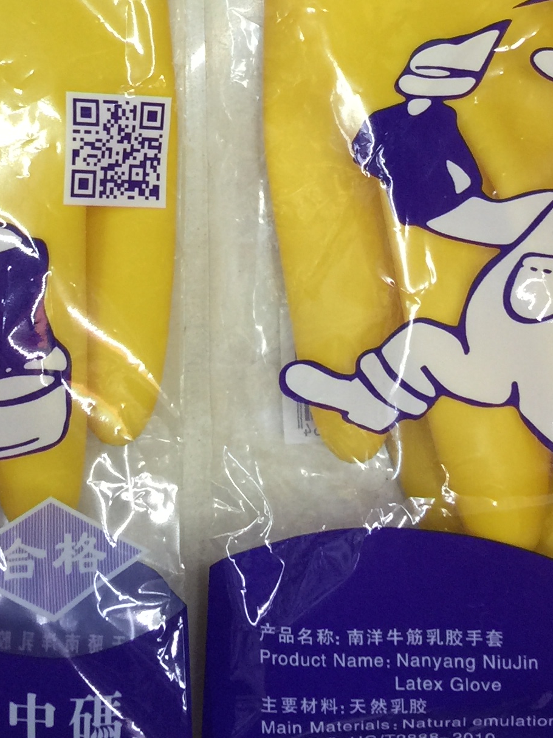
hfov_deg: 18.9
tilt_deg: -83.4
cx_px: 208
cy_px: 10
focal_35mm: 78
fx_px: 1662
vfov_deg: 24.0
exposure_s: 1/17
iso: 50
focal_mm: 4.15
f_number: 2.2
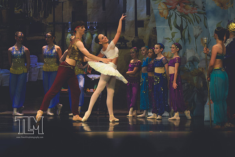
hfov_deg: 8.1
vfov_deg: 5.4
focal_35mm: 255
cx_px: 118
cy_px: 78
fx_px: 1664
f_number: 2.8
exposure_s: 1/500
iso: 900
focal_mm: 170
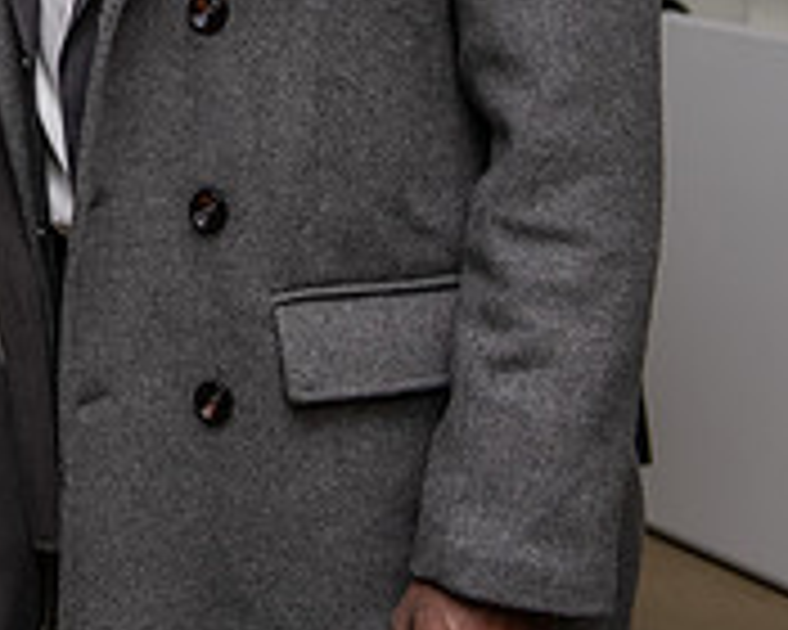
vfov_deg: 12.6
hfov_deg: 15.5
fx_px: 2752
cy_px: -214
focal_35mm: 118
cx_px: -225
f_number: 4
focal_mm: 38
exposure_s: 1/160
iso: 800
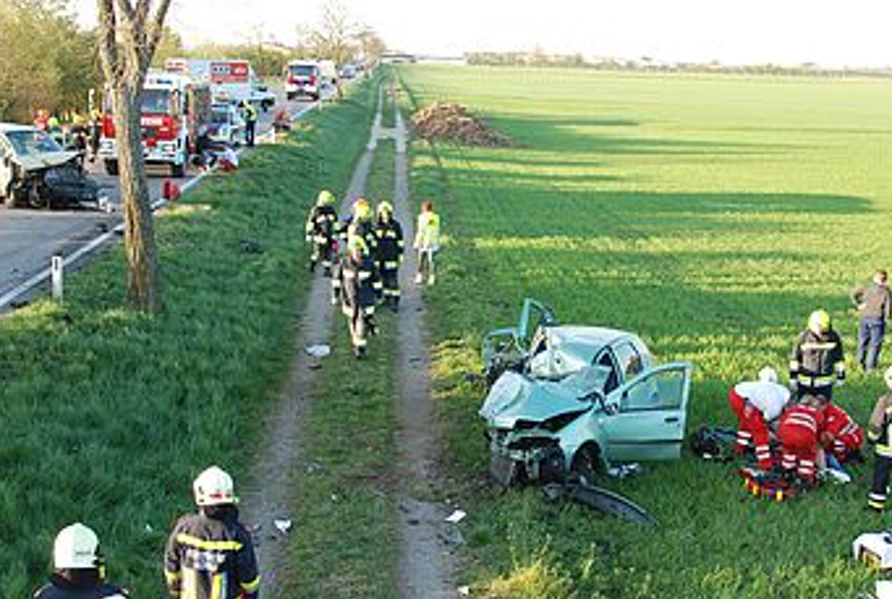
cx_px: 485
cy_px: 354
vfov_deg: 29.3
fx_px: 1142
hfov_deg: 42.6
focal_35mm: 46
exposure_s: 1/160
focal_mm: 22
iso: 400
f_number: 6.3
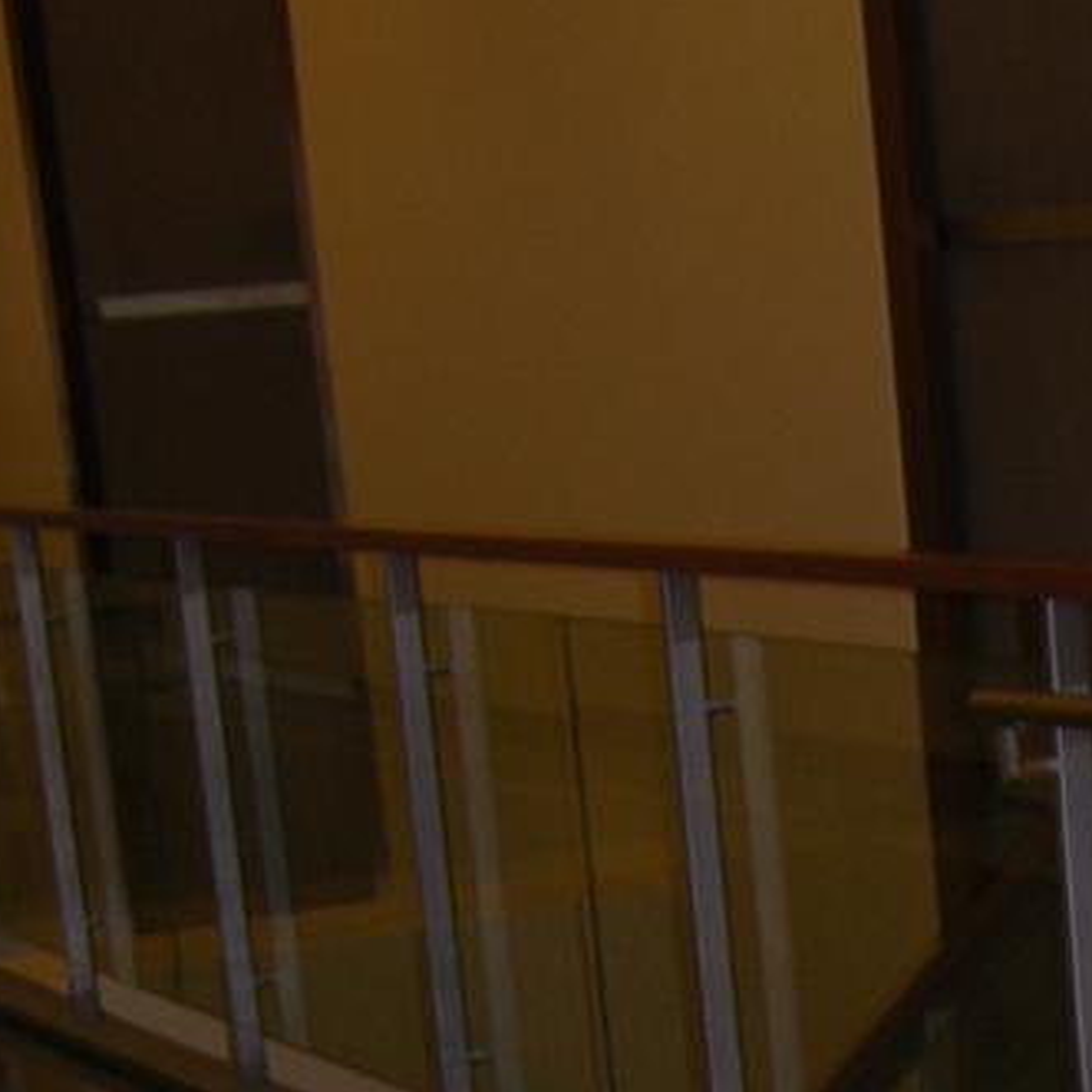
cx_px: 1432
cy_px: 1719
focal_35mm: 128
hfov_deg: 13.1
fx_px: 4568
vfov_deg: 12.8
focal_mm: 8.9
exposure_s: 1/60.1
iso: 50
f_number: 2.8
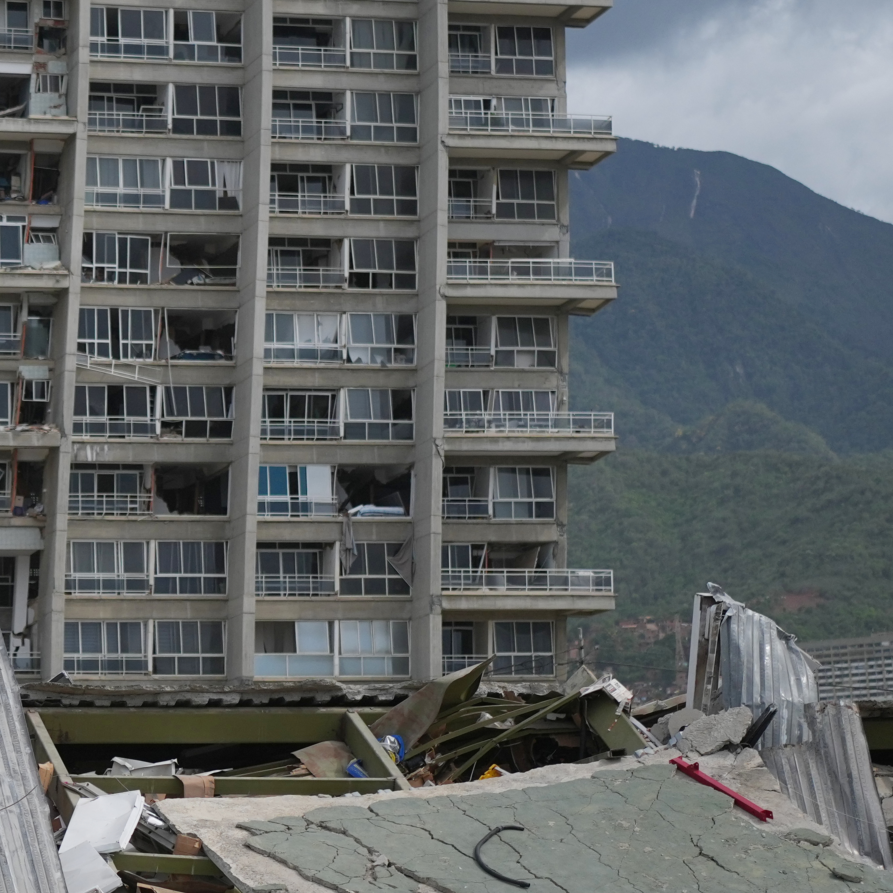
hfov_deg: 15.0
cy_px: 392
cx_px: -209
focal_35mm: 112
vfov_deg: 15.6
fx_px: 3269
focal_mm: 35
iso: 250
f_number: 1.4
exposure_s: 1/32000
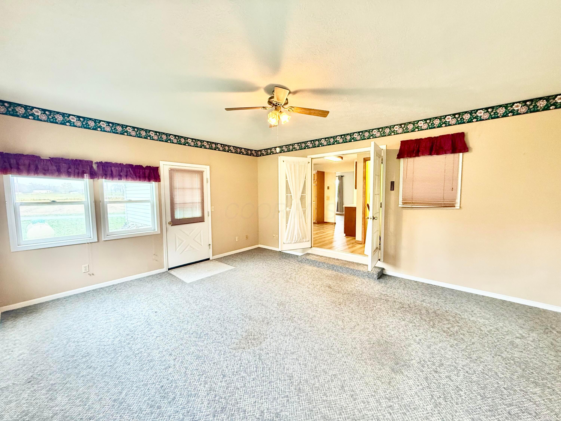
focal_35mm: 14
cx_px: 280
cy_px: 210
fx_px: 227
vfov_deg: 85.7
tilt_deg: -4.5
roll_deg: +0.0
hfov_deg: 102.1
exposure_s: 1/60
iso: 500
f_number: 2.2
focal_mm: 2.22
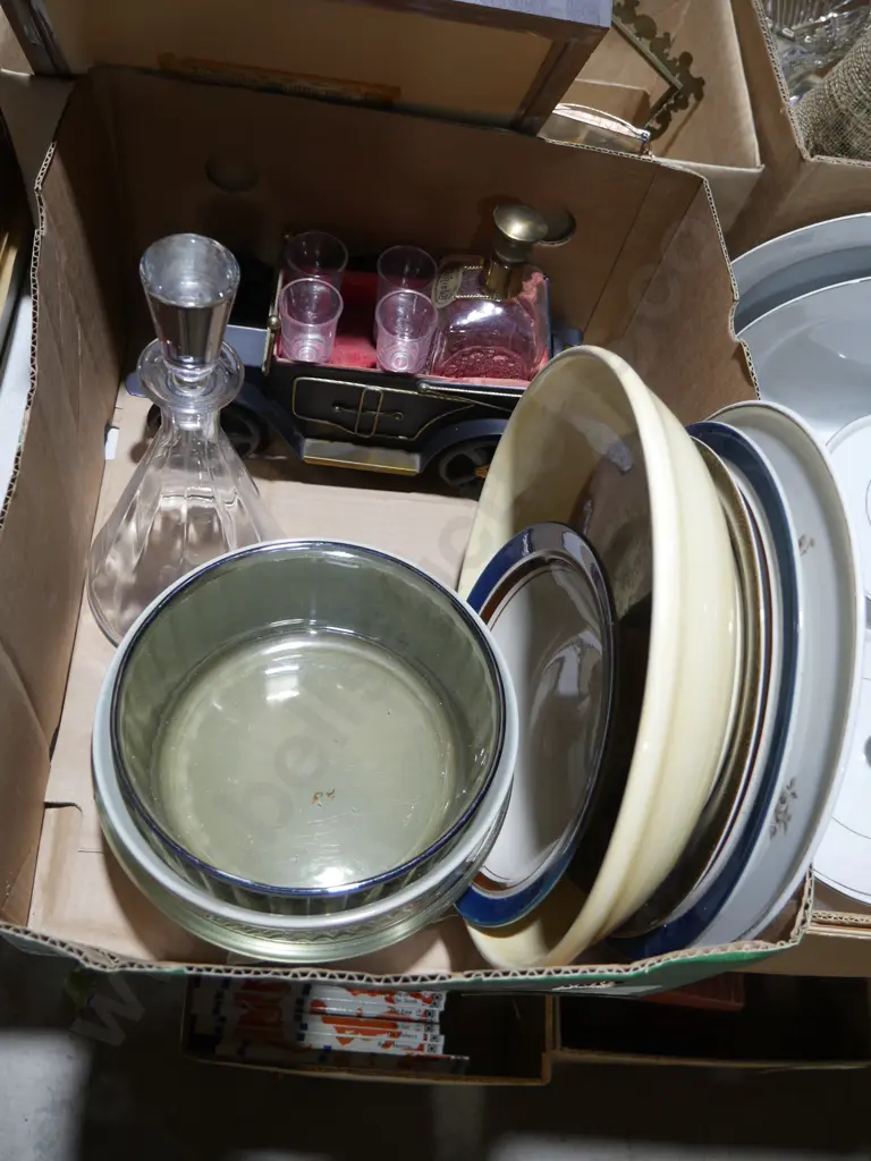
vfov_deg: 60.0
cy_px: 580
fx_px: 1006
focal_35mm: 30
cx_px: 436
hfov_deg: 46.8
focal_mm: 15
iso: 200
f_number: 3.6
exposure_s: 1/60
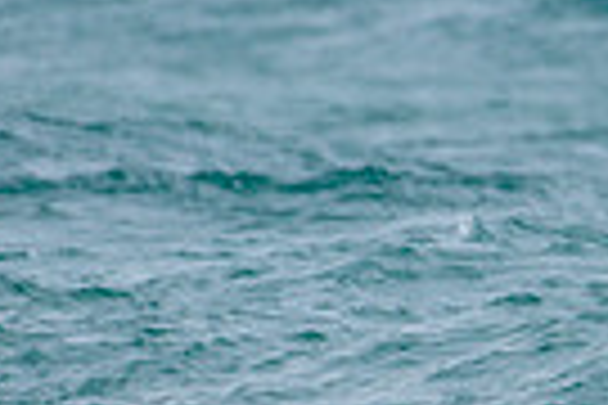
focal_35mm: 2626
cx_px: 1461
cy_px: 384
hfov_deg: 0.8
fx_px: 44347
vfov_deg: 0.5
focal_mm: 500
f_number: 5.6
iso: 125
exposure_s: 1/2000
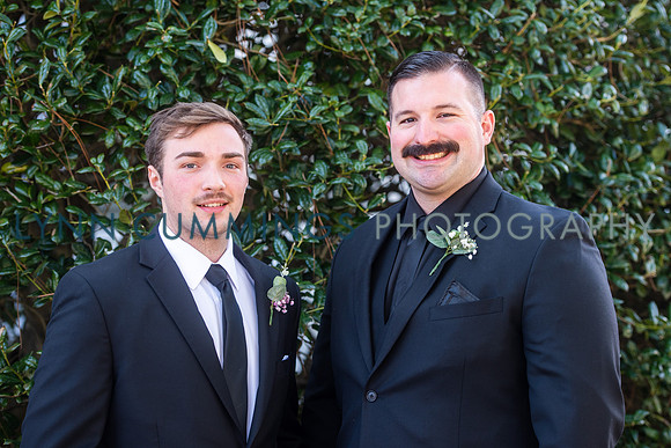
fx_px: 1867
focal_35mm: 100
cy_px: 224
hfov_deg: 20.4
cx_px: 365
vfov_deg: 13.7
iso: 160
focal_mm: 92
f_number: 3.5
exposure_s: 1/250
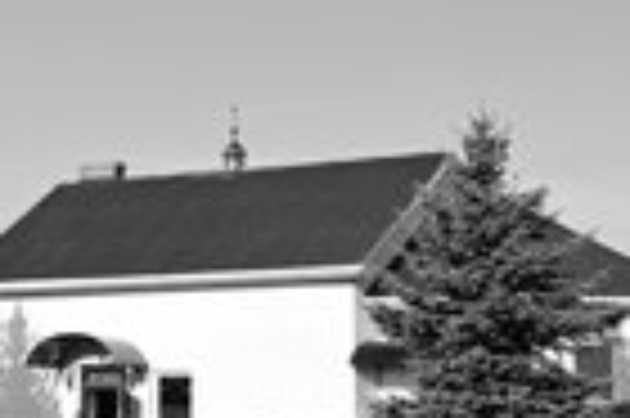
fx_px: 1748
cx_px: -148
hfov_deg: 19.2
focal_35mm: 100
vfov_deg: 13.6
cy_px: 267
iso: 400
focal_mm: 35
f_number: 8
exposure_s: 1/800
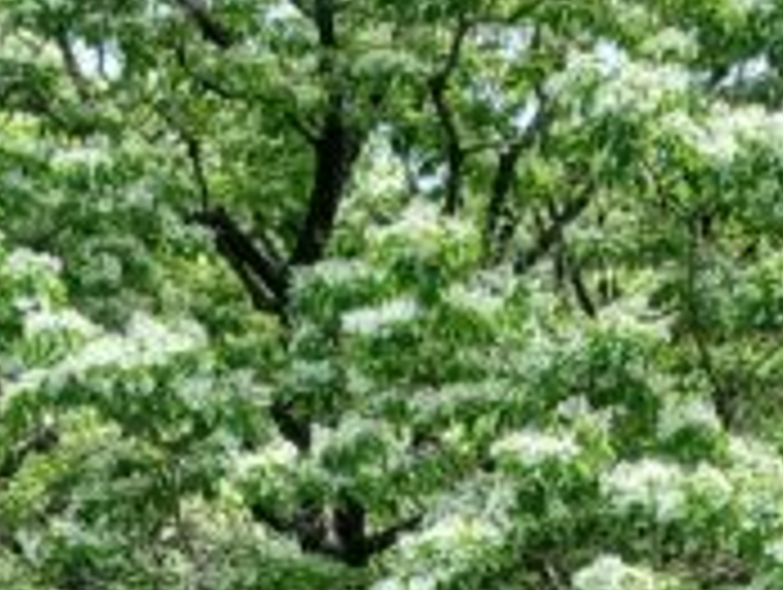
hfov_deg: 13.2
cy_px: 793
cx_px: 387
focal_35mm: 149
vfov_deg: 9.8
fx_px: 3375
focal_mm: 3.86
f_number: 1.8
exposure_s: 1/501
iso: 20
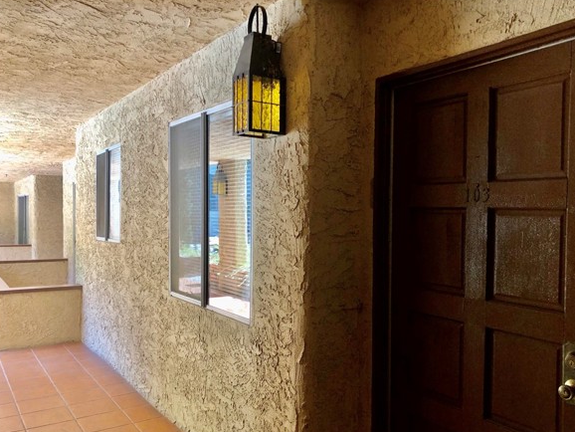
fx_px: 515
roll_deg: -1.0
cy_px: 234
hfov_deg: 58.3
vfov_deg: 45.4
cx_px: 311
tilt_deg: -1.2
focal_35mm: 31
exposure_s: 1/40
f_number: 1.8
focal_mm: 3.99
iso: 25
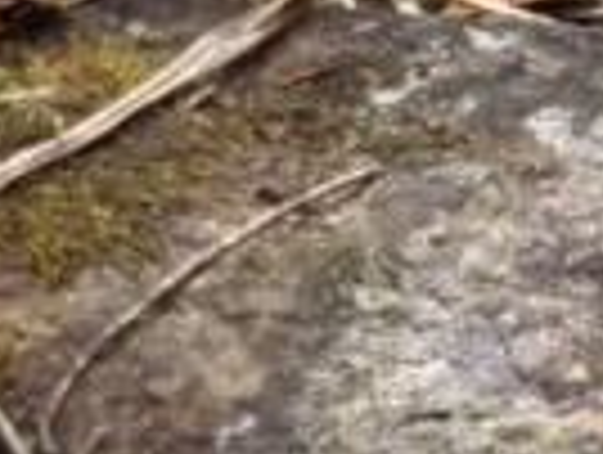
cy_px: -220
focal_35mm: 527
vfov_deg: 2.8
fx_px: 9197
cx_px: 2156
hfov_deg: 3.6
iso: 50
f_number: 2.4
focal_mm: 7.9
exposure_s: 1/989
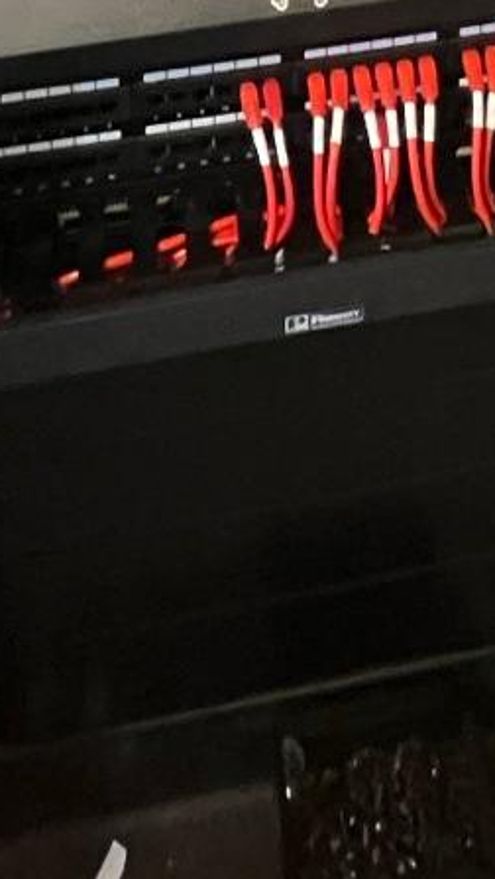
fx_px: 1328
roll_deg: +0.9
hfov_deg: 21.0
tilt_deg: -12.4
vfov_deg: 19.3
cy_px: -889
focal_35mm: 57
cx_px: 340
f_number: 1.8
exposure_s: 1/30
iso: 1000
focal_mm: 1.57
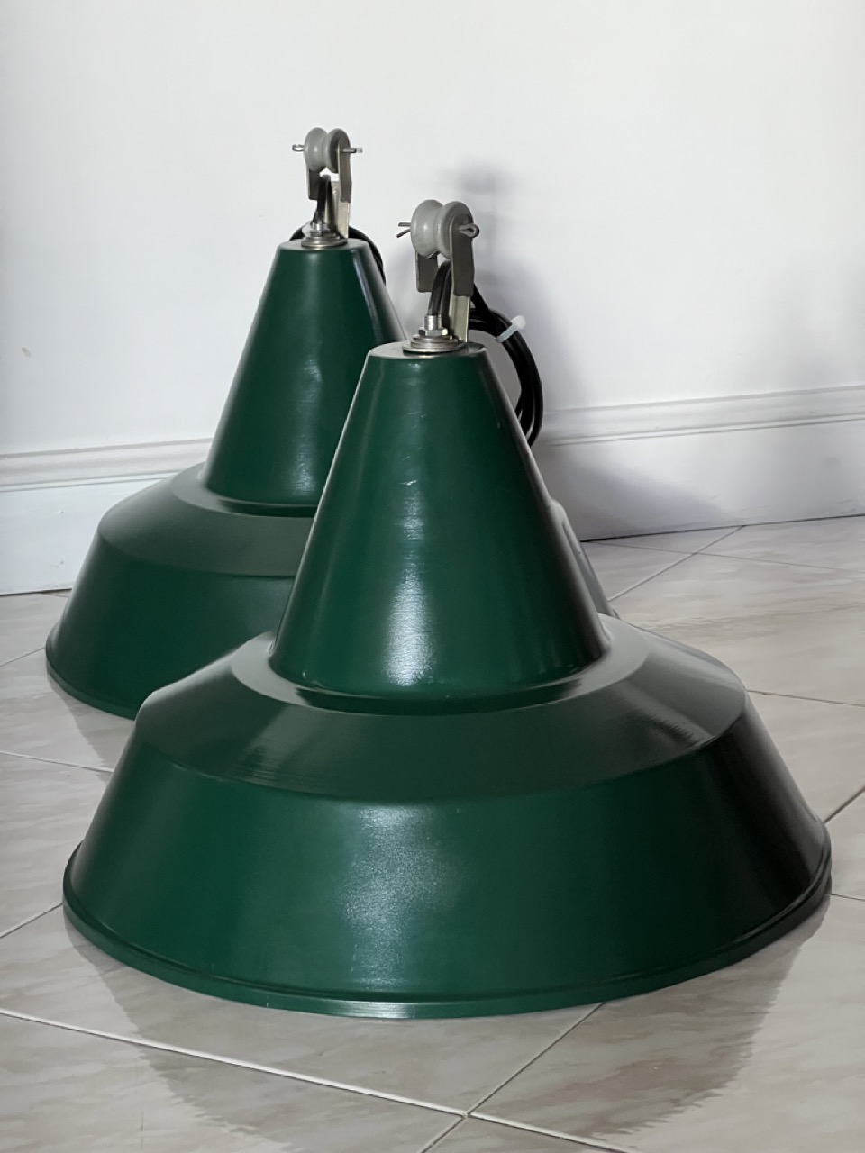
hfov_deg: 19.1
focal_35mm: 77
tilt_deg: -13.4
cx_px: 432
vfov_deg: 25.3
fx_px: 2565
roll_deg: +2.1
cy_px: 576
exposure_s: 1/49
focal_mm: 9
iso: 800
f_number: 2.8
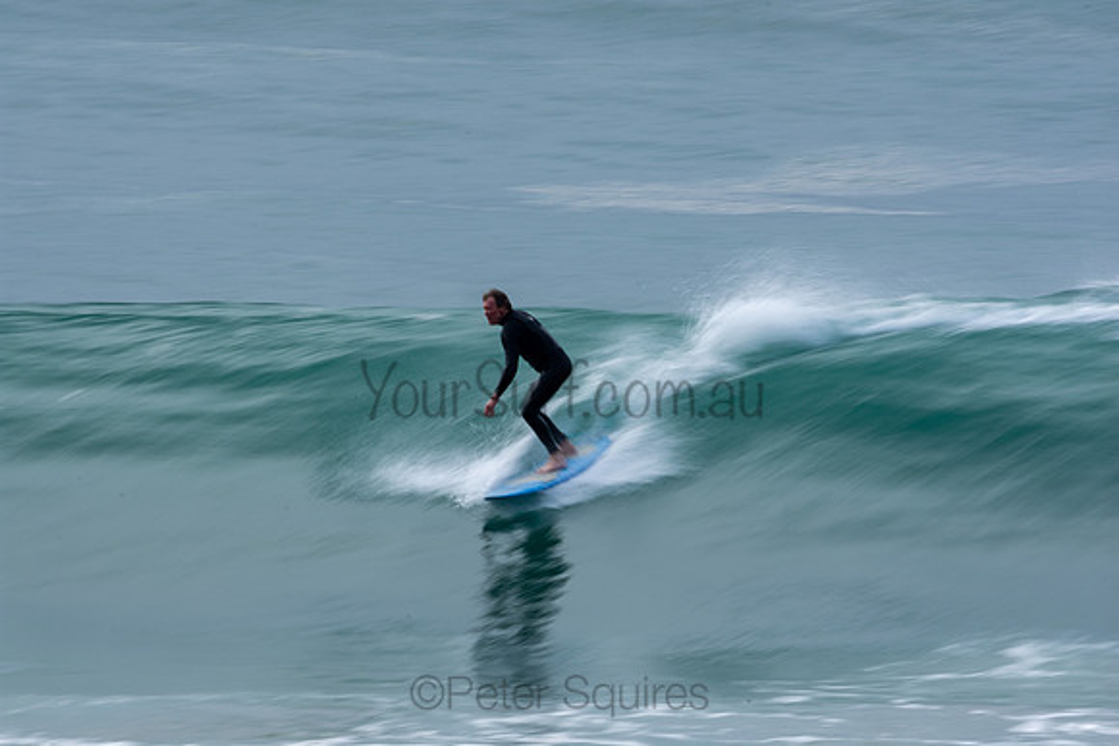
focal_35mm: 750
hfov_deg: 2.7
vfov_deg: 1.8
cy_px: 373
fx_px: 23317
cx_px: 560
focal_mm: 500
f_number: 29
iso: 100
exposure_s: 1/20
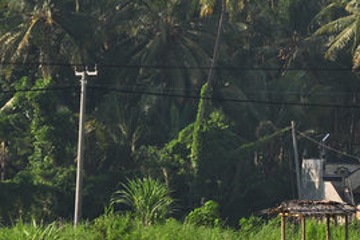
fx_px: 4391
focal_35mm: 439
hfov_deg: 4.7
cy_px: 78
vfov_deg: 3.1
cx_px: 351
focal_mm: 105
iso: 200
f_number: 7.1
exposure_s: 1/800
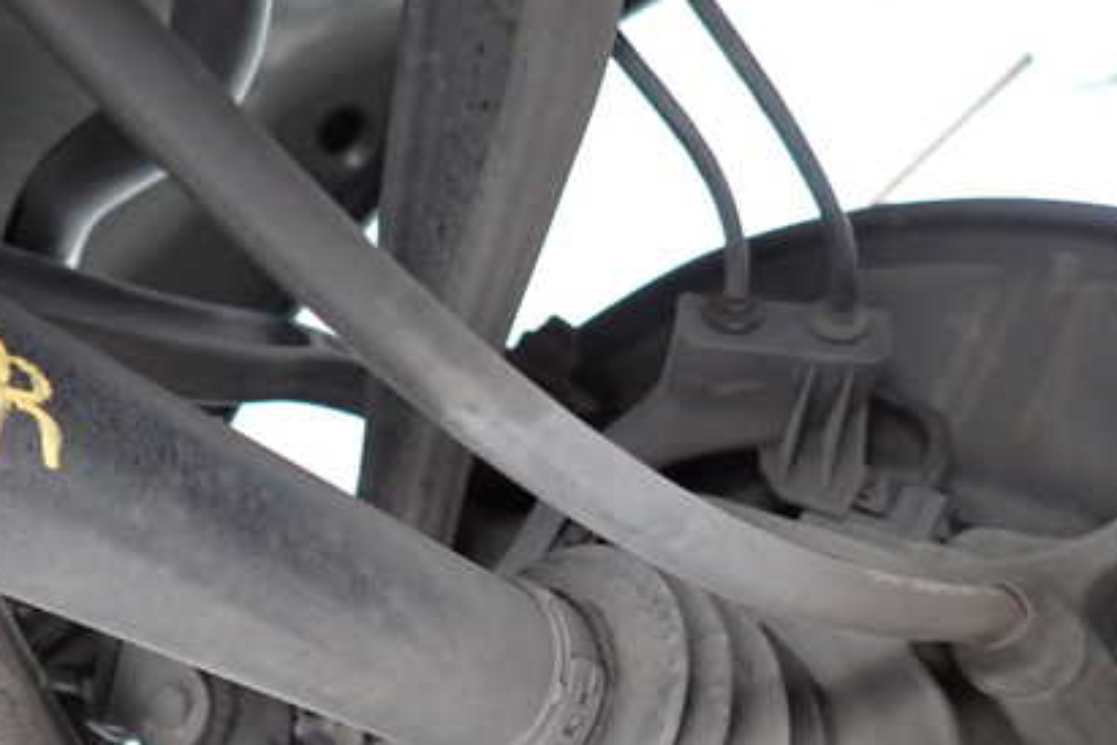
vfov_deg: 34.5
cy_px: 533
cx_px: 386
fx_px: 1179
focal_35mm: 38
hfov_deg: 49.9
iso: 400
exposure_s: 1/30
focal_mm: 4.5
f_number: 2
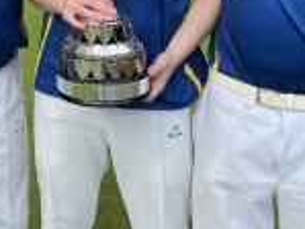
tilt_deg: -14.7
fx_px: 820
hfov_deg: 20.7
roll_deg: -1.9
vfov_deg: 15.4
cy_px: -31
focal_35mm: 93
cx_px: 40
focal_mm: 5.1
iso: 50
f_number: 1.6
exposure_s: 1/891
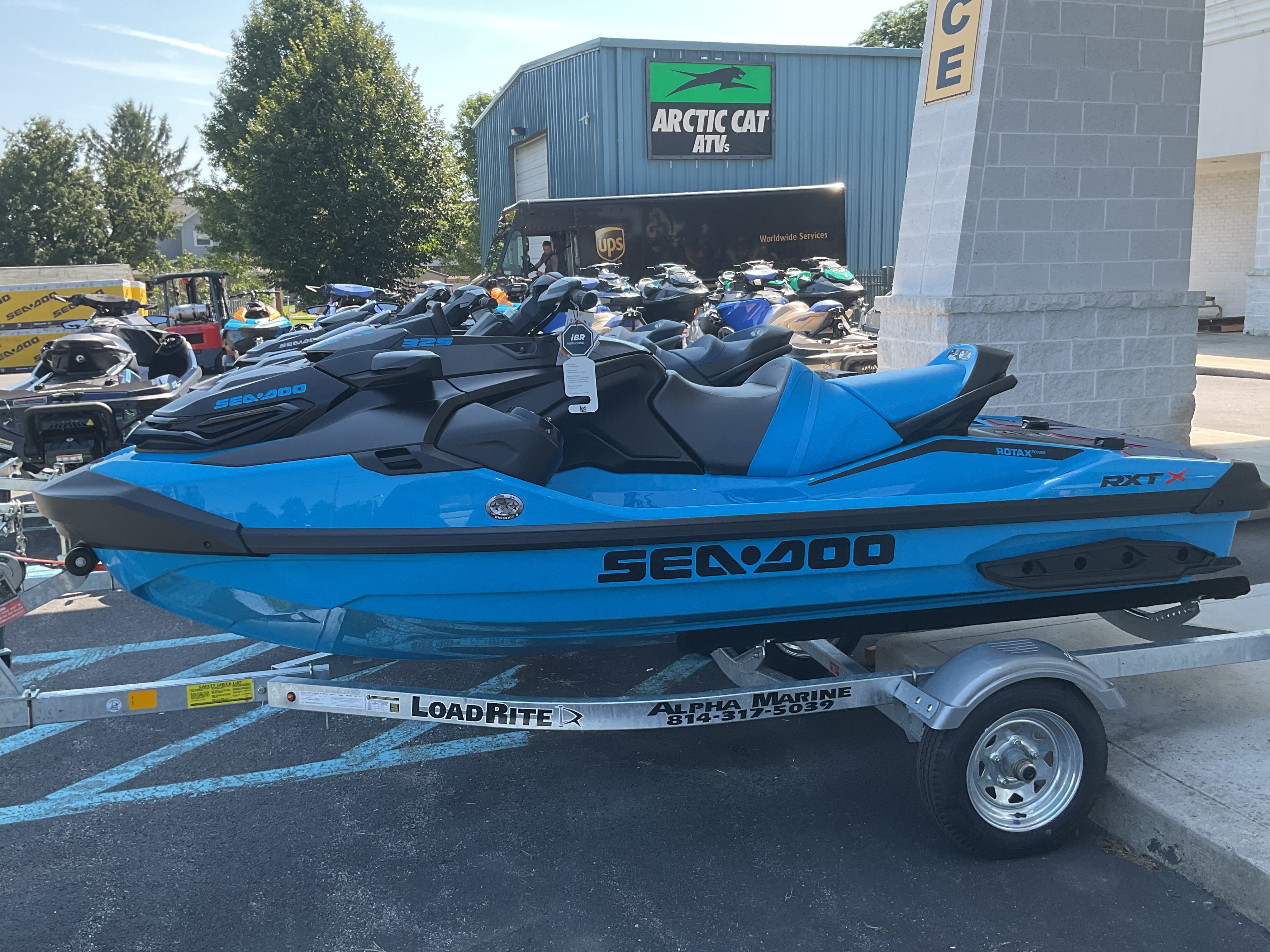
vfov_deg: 42.9
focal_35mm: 33
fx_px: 1211
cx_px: 644
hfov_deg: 55.4
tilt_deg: -9.1
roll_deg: +0.9
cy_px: 475
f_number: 1.8
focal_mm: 3
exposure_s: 1/299
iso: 16
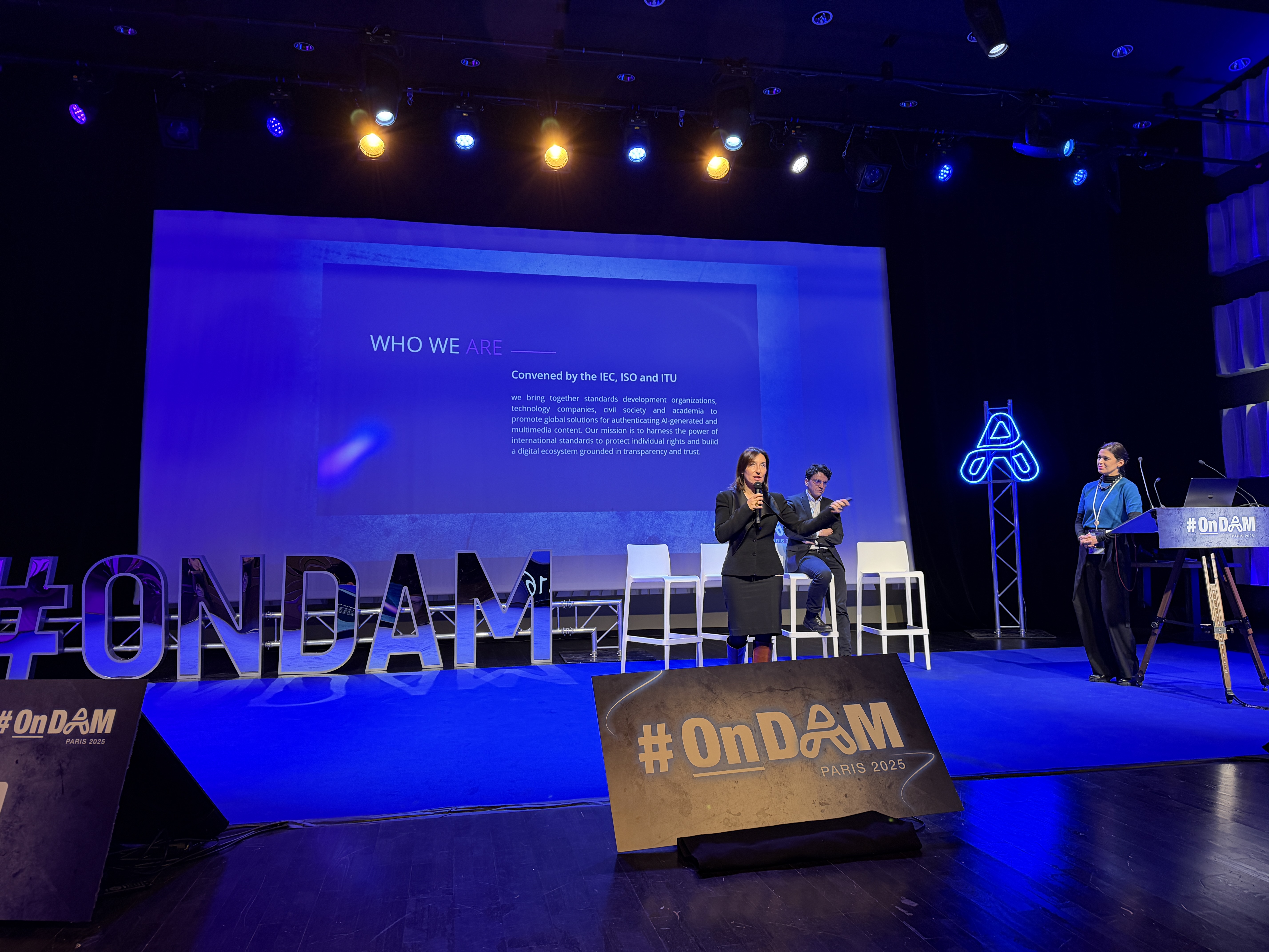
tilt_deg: +4.6
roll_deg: +1.5
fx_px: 880
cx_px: 634
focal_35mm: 24
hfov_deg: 71.6
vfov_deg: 56.8
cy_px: 476
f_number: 1.78
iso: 320
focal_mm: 6.76
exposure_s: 1/50
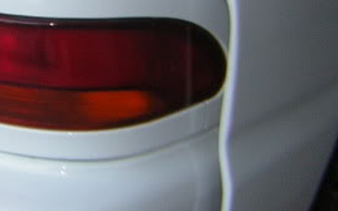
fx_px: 1049
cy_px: 5
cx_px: -3
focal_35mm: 114
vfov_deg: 11.4
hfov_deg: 17.8
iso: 50
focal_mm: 4.7
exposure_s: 1/8.7
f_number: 2.6
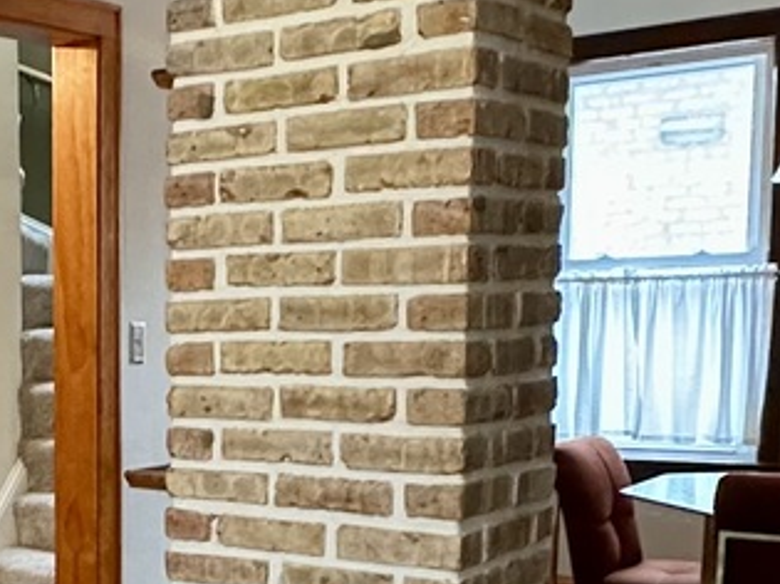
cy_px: 497
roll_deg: +1.3
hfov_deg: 27.1
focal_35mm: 64
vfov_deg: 22.5
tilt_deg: -8.3
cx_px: -131
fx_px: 1442
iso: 640
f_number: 2.2
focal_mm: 2.22
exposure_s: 1/60
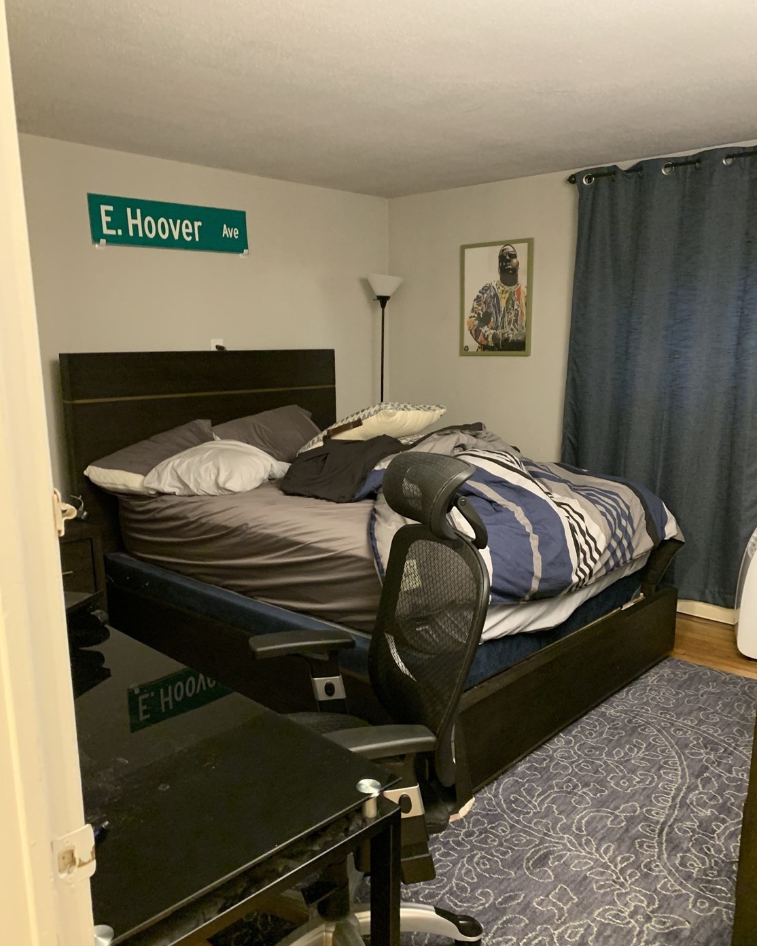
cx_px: 381
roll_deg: -0.9
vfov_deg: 62.2
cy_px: 499
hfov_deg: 51.5
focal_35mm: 28
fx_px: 784
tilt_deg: -10.3
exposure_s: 1/30
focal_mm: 4.25
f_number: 1.8
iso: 500
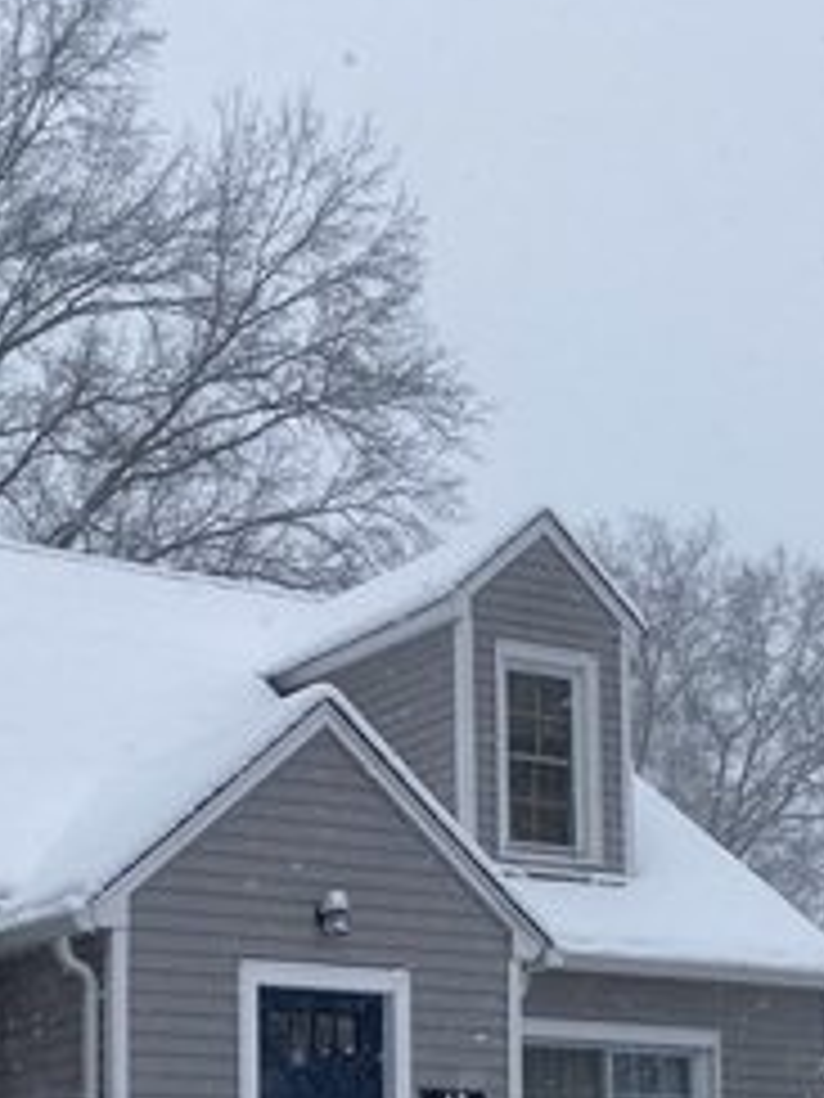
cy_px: 1141
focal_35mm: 71
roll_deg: +0.0
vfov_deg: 25.8
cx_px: 36
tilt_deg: +4.8
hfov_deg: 20.2
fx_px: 2253
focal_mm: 4.25
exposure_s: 1/2268
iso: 32
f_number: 1.8
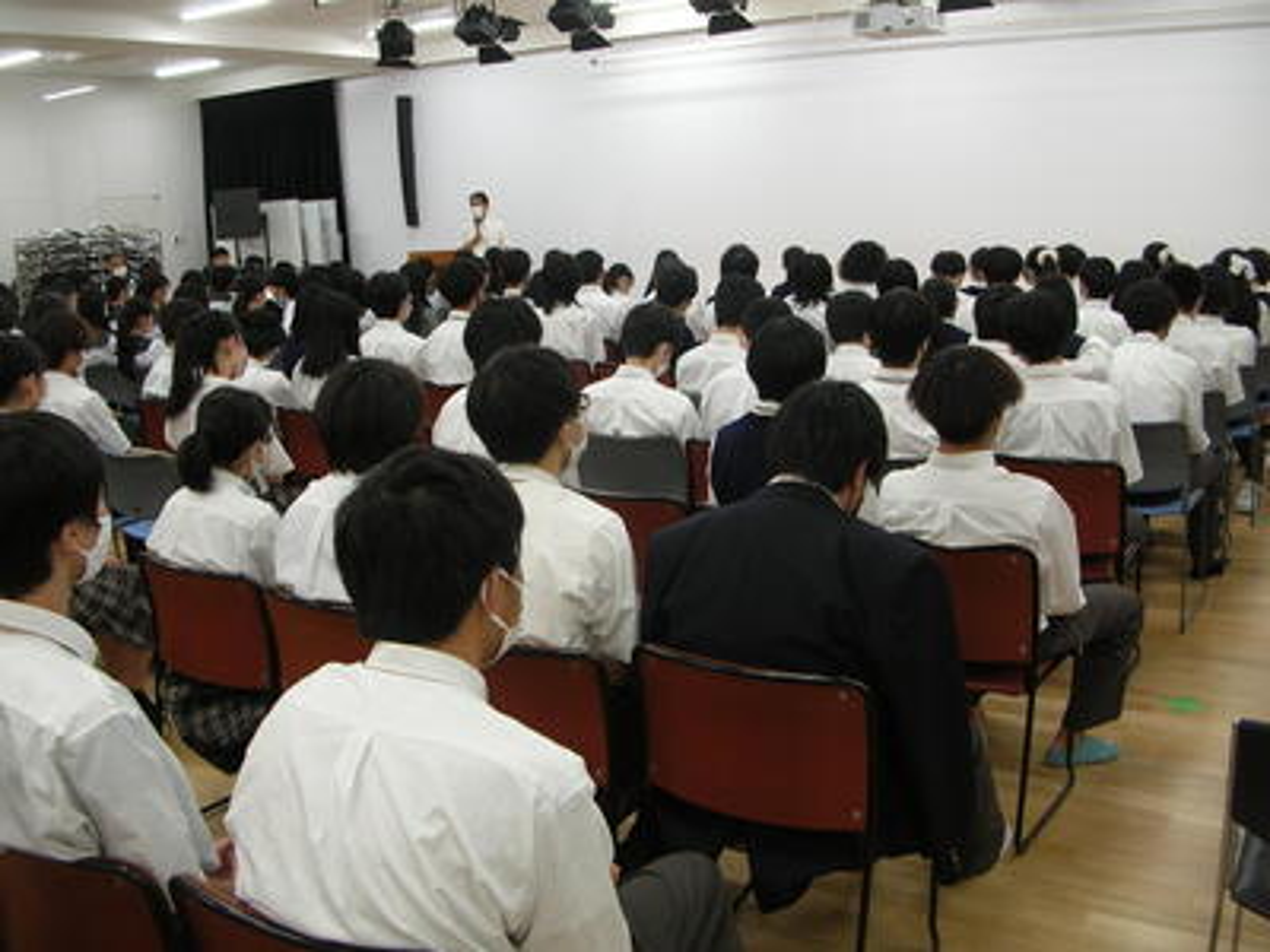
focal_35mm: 35
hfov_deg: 52.6
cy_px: 476
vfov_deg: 40.7
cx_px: 635
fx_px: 1284
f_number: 2.8
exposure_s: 1/17.4
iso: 50
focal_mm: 5.8
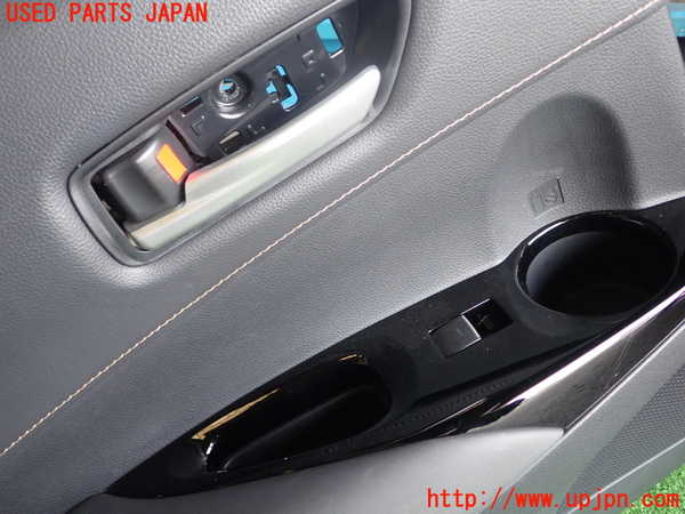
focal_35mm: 30
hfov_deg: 60.0
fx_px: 594
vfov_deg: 46.8
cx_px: 342
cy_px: 257
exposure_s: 1/30
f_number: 2.3
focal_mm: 5.4
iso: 200
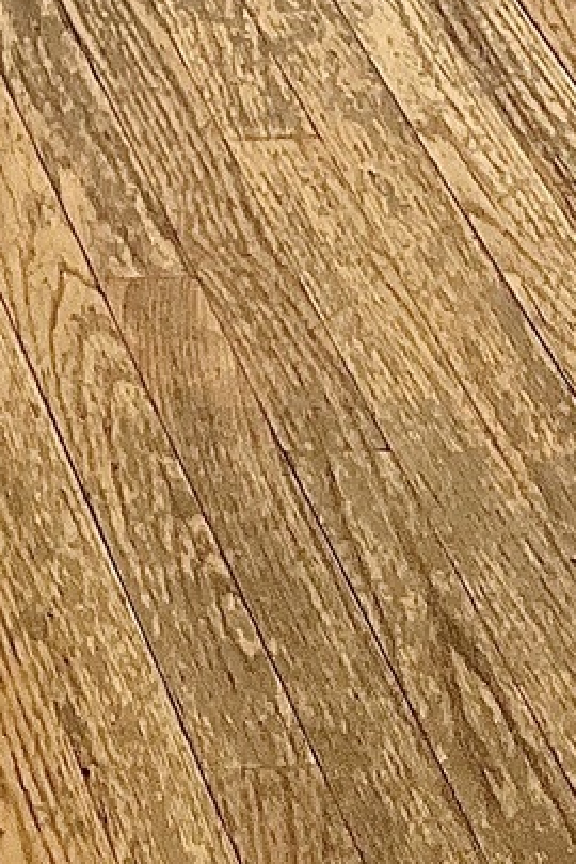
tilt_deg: -16.5
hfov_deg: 7.9
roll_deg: +0.9
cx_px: -1050
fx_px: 3696
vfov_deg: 11.0
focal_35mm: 154
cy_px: -1293
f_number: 1.5
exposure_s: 1/120
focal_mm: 5.7
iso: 80
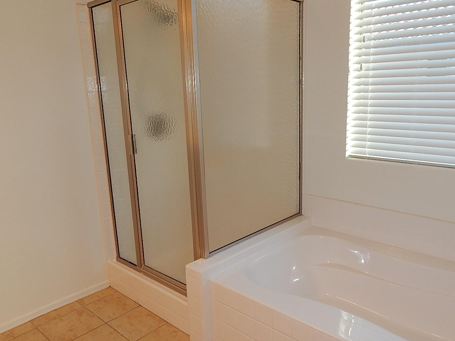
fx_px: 368
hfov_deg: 63.4
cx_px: 244
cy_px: 172
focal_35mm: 28
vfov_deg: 49.8
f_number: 3
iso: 125
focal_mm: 4
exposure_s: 1/80
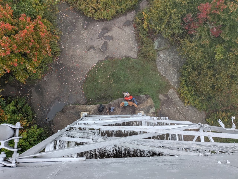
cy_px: 90
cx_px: 119
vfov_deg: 56.8
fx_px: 165
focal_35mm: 24
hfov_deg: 71.6
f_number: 1.7
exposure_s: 1/268
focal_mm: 4.53
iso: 33
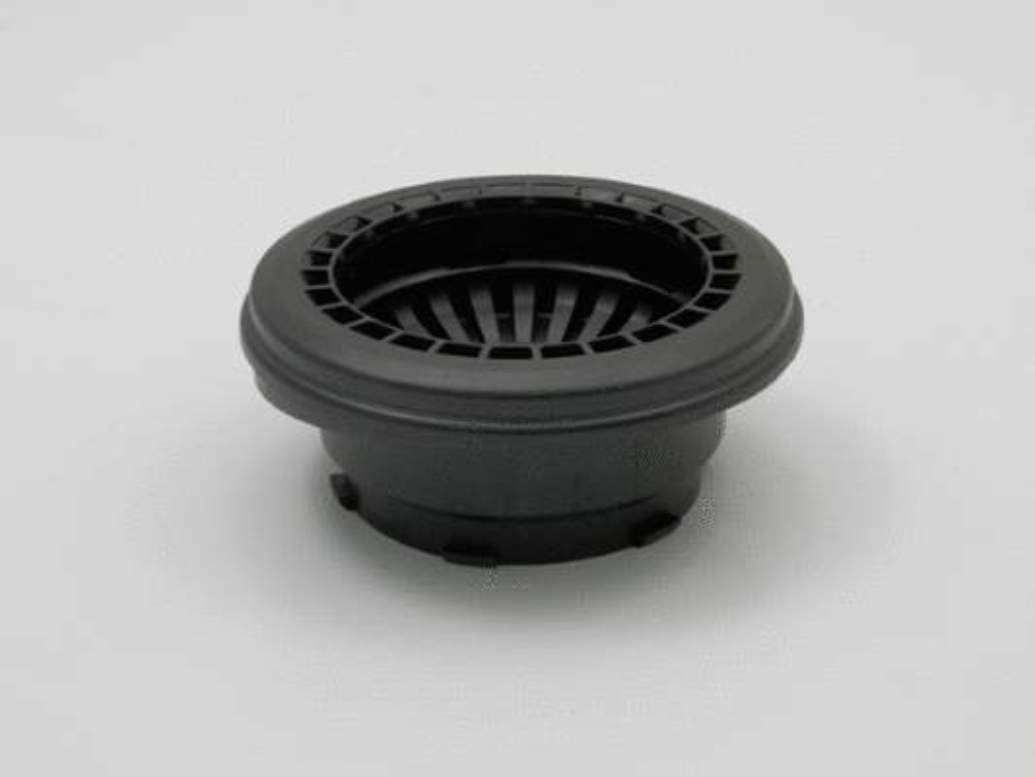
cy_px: 388
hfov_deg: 23.8
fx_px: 2452
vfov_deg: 18.0
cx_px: 518
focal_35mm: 82
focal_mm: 14.6
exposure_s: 1/125
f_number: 4.2
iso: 200
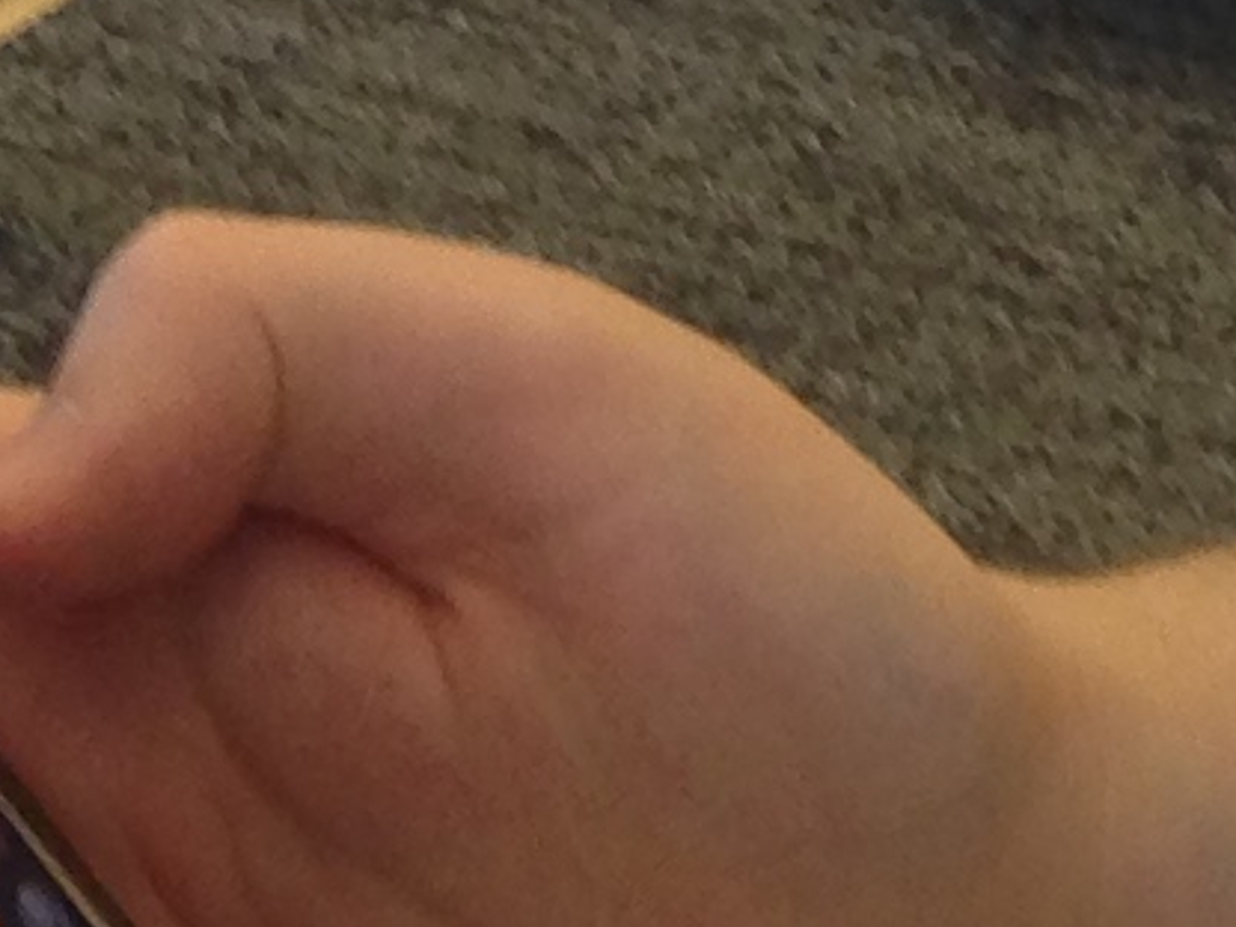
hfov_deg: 7.6
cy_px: -2659
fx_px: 9248
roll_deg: -6.9
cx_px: 1058
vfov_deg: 5.2
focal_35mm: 259
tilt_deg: -2.4
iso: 64
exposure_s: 1/60
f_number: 2.4
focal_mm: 4.12
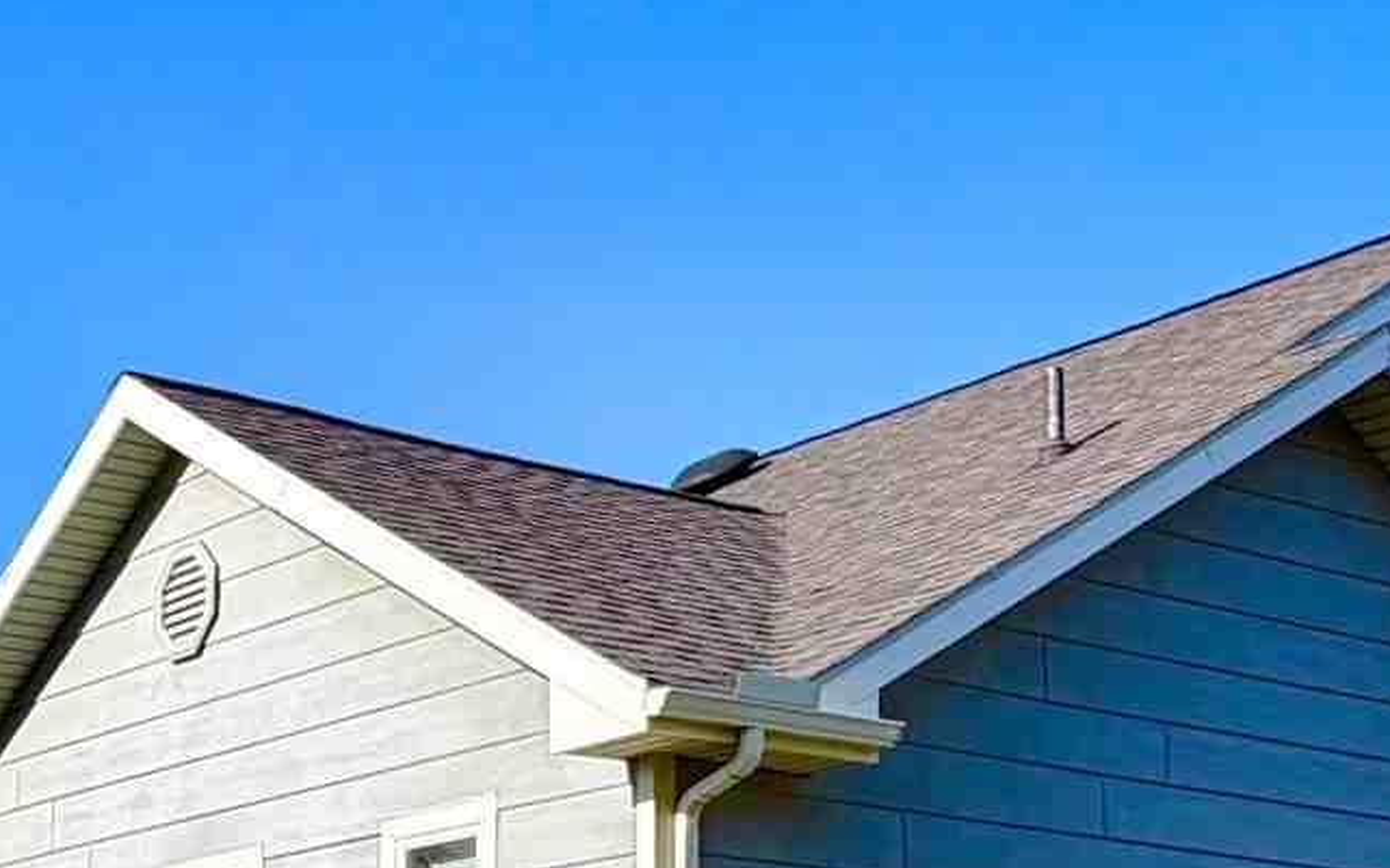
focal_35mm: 71
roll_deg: +0.3
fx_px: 2689
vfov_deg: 17.1
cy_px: 1169
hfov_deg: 28.1
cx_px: 204
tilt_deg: +1.6
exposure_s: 1/770
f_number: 2.2
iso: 25
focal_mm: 2.22
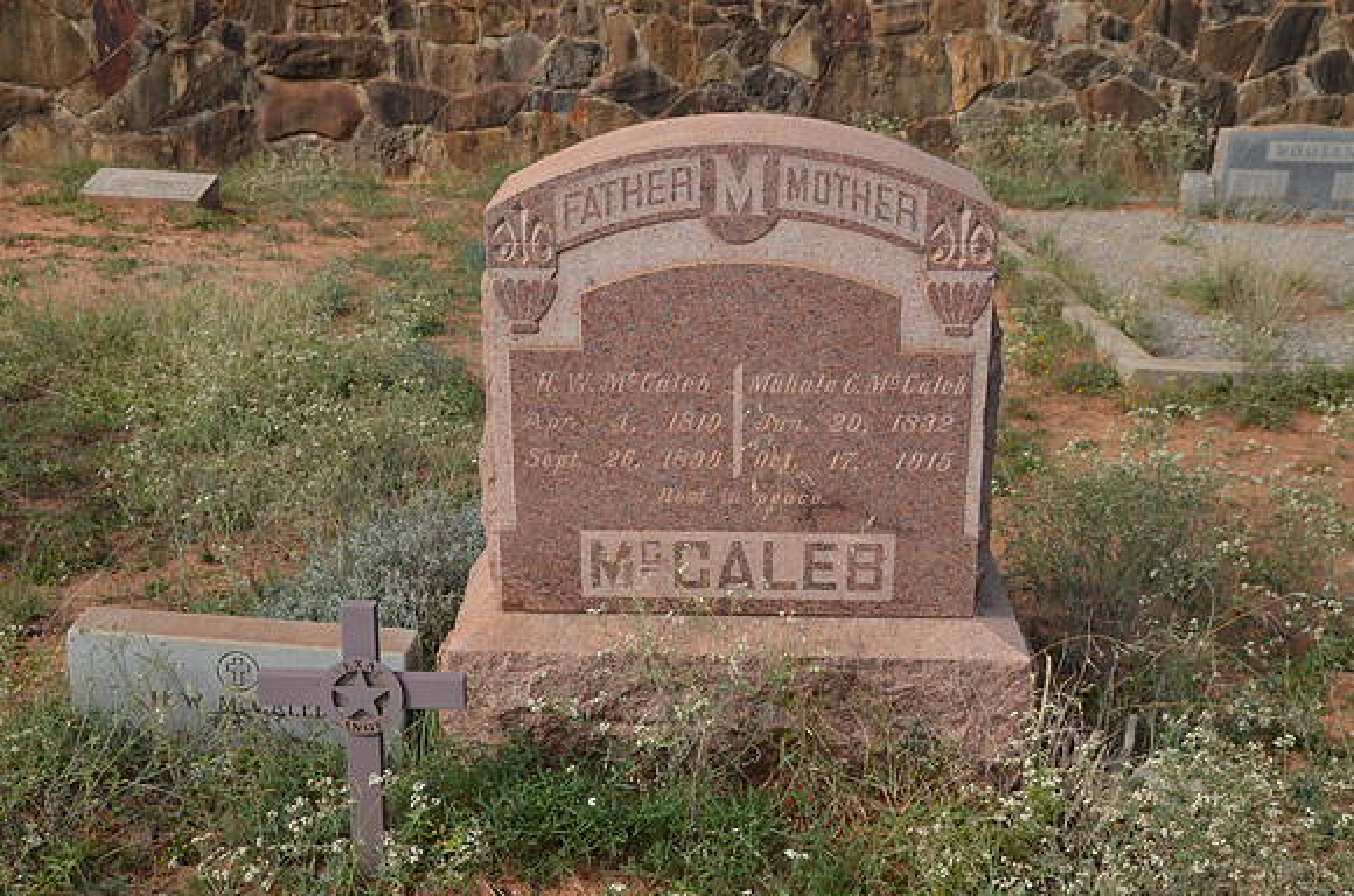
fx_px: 1576
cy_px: 448
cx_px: 677
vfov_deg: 31.7
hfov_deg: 46.5
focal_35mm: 42
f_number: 7.1
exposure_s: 1/200
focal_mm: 28
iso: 200
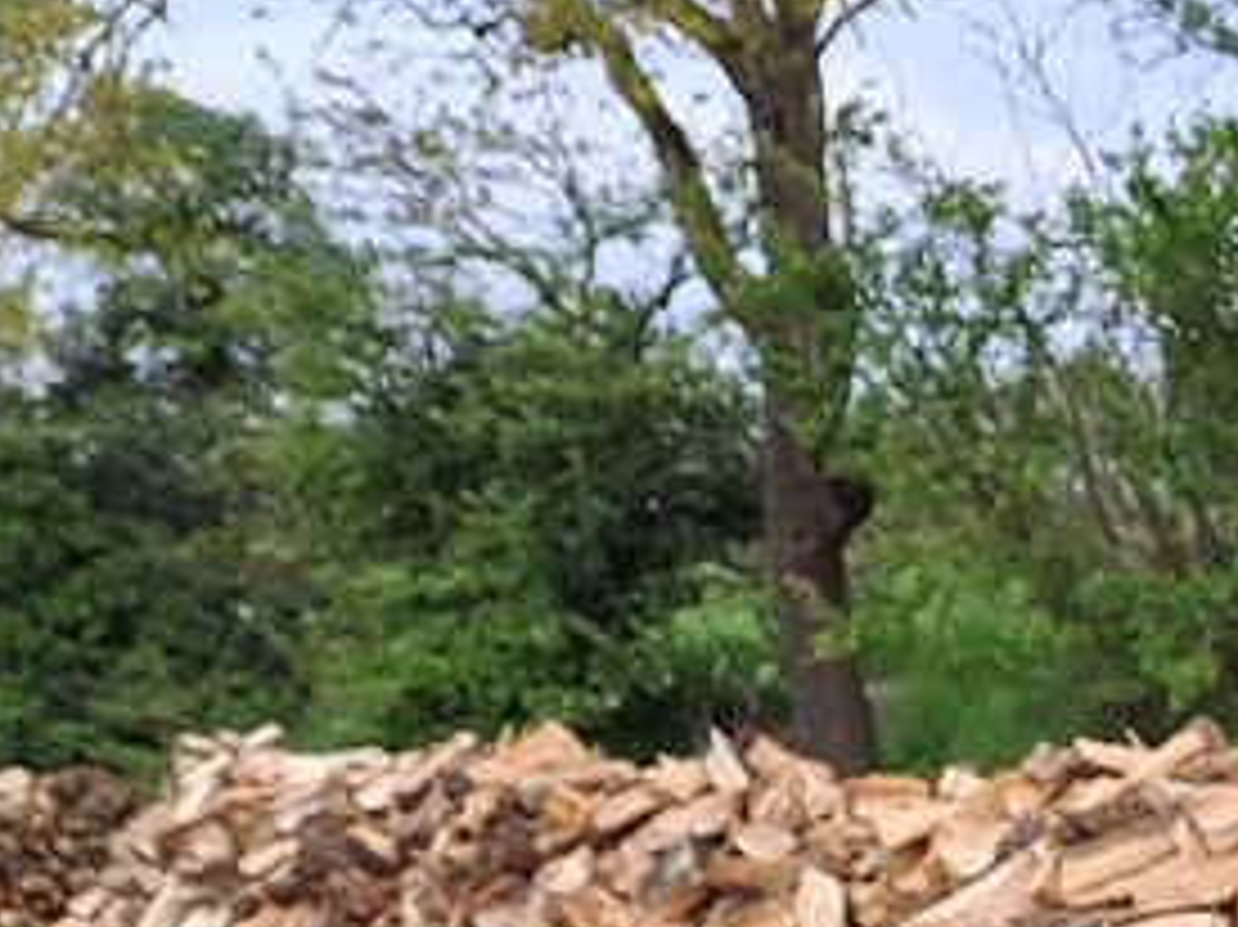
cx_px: 1697
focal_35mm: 91
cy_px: 1314
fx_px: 3253
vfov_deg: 15.2
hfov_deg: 19.5
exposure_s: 1/808
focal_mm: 4.65
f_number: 1.8
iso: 32
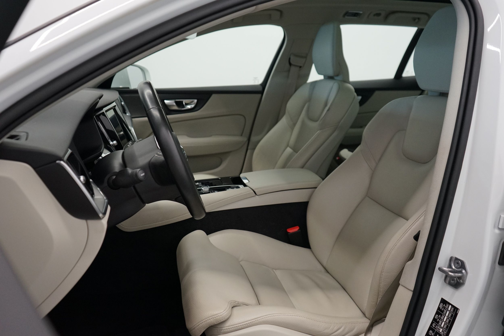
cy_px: 168
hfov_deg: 63.7
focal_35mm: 29
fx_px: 406
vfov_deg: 45.0
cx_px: 252
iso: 1600
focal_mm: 29
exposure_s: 1/160
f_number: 4
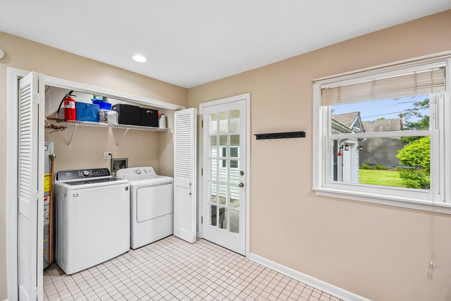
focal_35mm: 15
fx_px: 188
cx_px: 226
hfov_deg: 100.4
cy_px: 150
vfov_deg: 77.3
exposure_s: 1/25
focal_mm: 10
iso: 400
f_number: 8
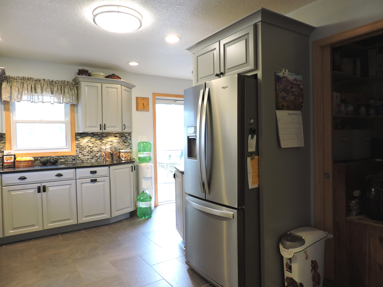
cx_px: 192
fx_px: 266
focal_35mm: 24
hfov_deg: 71.6
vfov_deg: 56.8
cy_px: 144
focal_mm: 4.3
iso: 360
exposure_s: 1/30
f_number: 3
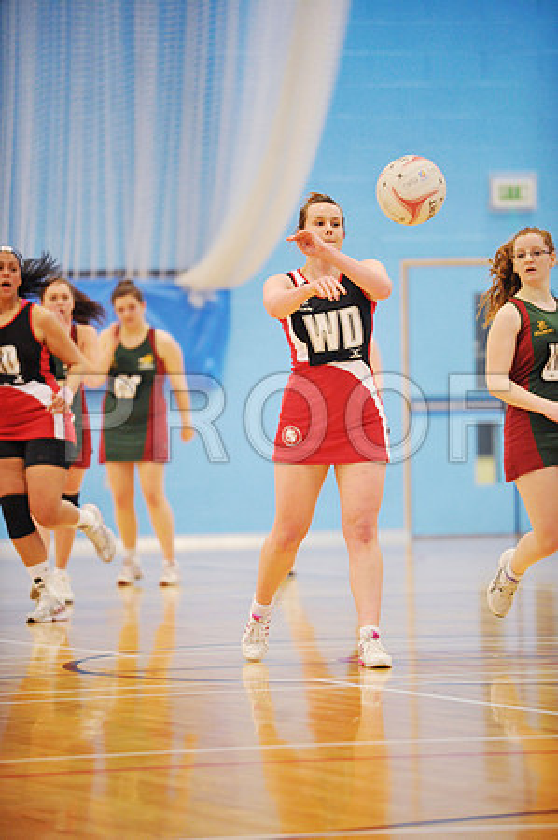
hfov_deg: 6.9
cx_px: 279
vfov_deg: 10.3
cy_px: 420
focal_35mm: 200
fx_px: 4660
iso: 5000
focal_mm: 200
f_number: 2.8
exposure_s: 1/400
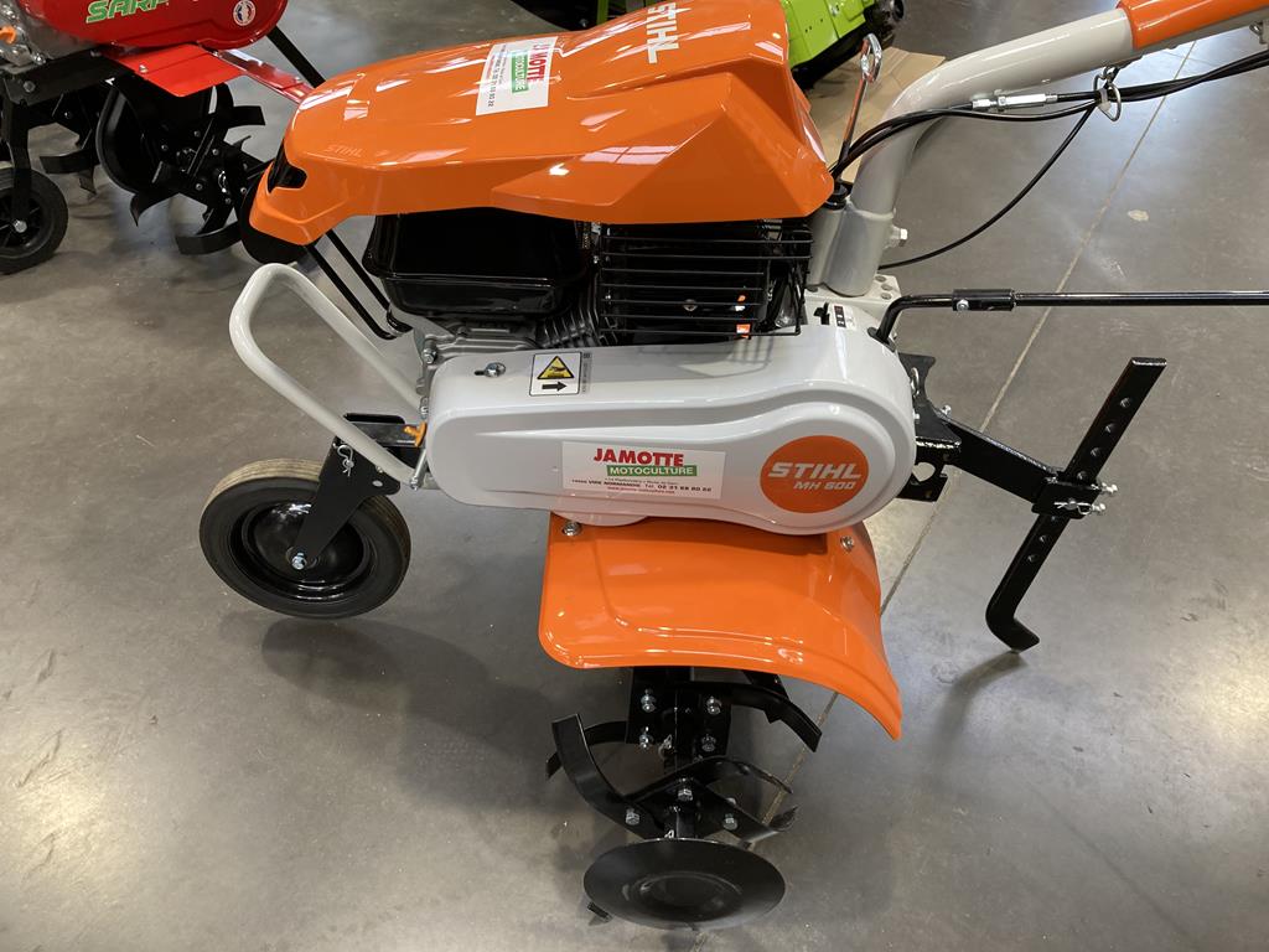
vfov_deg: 49.7
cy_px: 476
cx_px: 634
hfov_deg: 63.4
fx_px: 1026
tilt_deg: -43.2
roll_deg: -5.7
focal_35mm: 28
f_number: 1.8
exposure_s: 1/50
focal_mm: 3.99
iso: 100
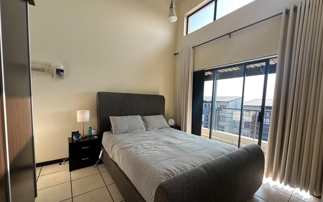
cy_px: 111
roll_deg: -1.6
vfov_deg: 74.7
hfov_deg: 101.4
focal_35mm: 15
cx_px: 163
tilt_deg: -4.4
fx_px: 132
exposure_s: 1/330
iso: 40
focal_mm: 2.22
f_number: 2.2
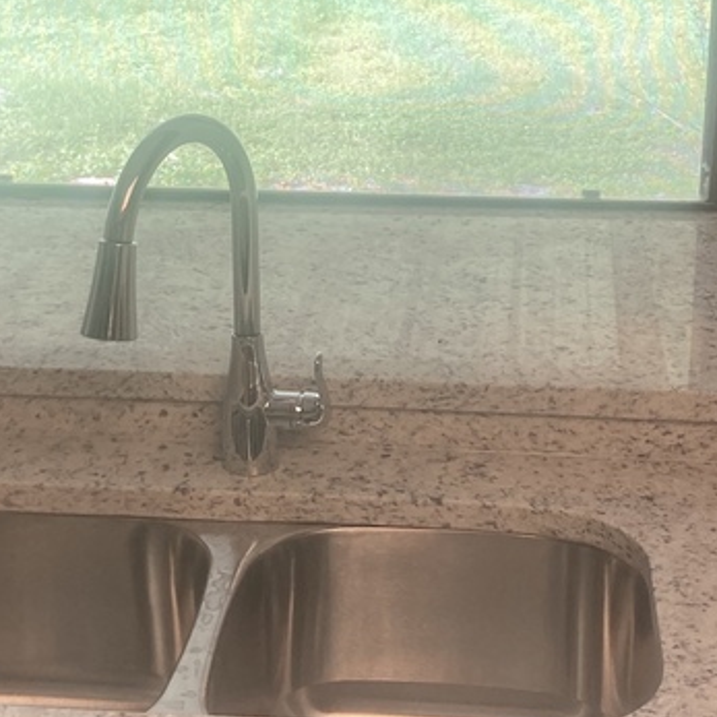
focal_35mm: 77
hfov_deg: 22.4
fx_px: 1804
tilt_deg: -15.1
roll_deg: +1.1
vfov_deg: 22.4
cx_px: 285
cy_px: 293
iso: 64
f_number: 1.8
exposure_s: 1/60
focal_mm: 3.99
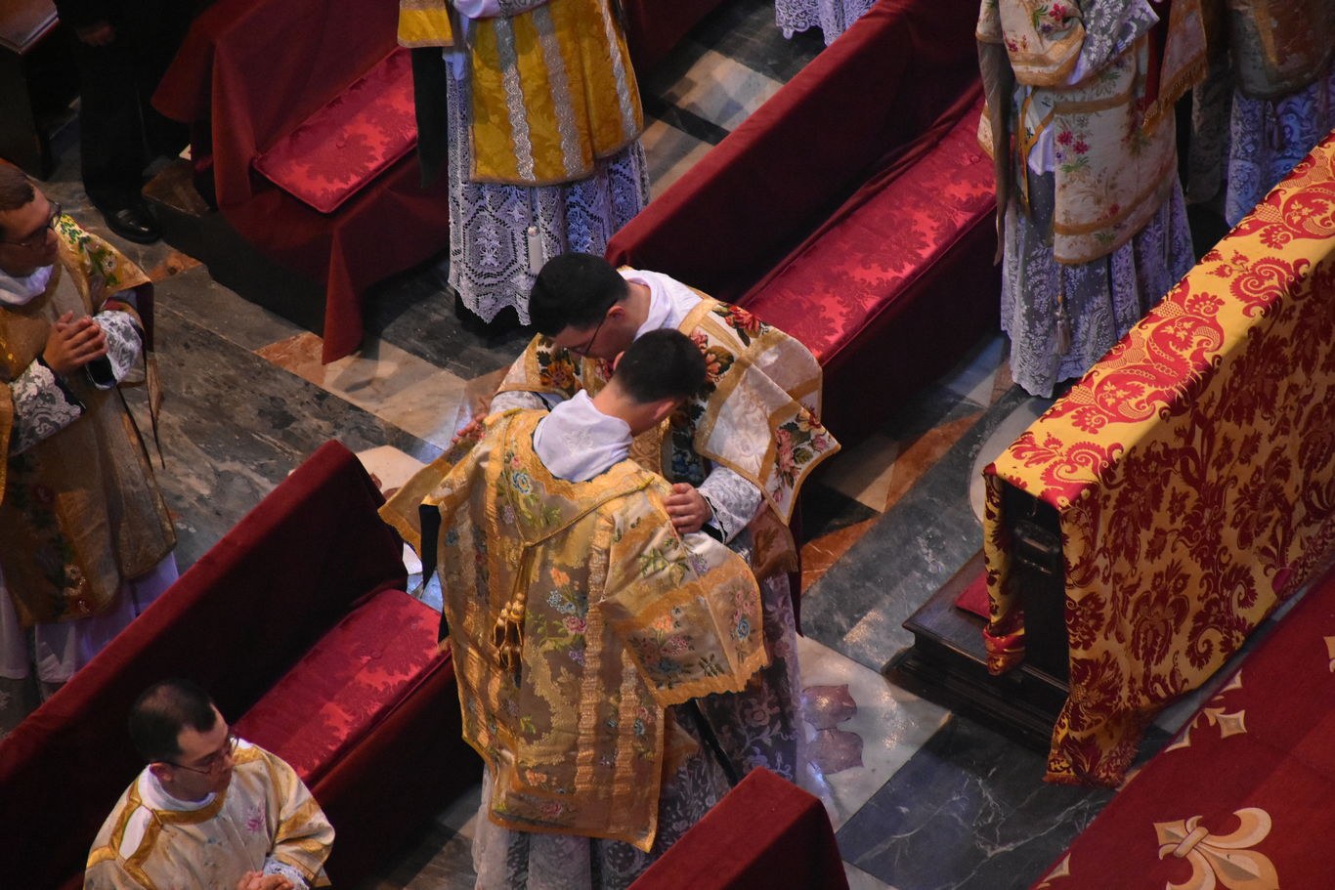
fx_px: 7788
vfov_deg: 6.5
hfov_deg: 9.8
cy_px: 445
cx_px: 668
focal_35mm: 210
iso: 4000
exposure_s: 1/80
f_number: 5.6
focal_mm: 140
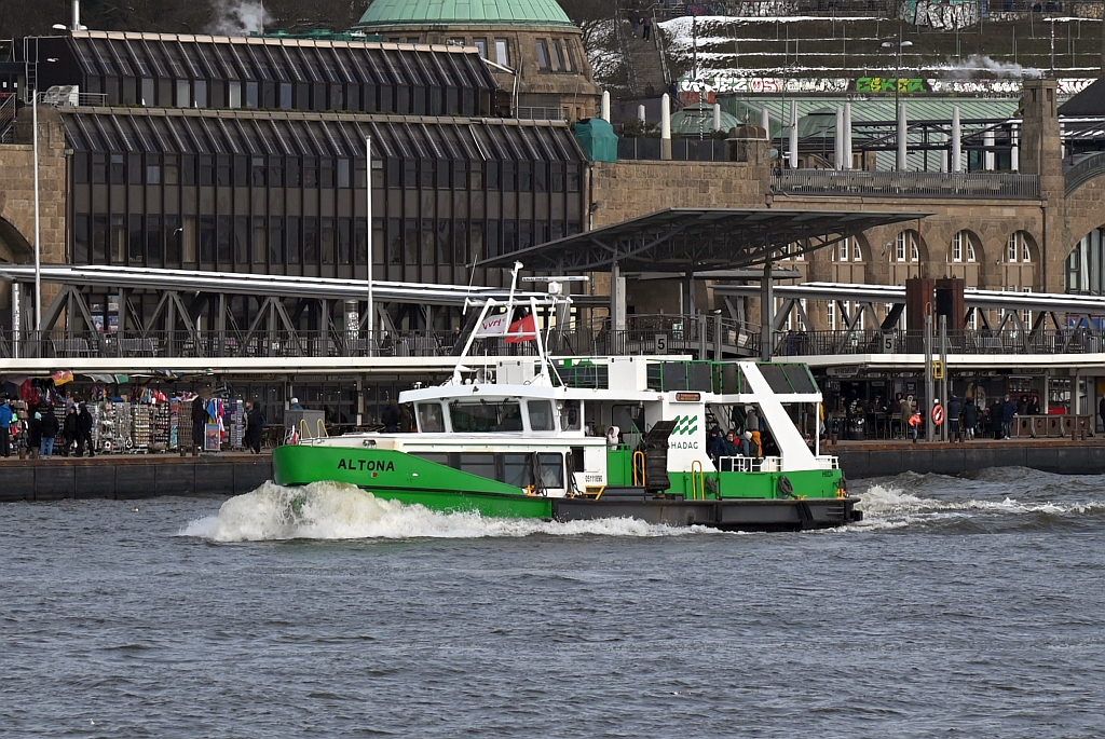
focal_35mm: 120
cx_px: 552
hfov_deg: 17.0
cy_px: 370
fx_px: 3687
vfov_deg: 11.4
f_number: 7.1
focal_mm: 120
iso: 100
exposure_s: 1/320
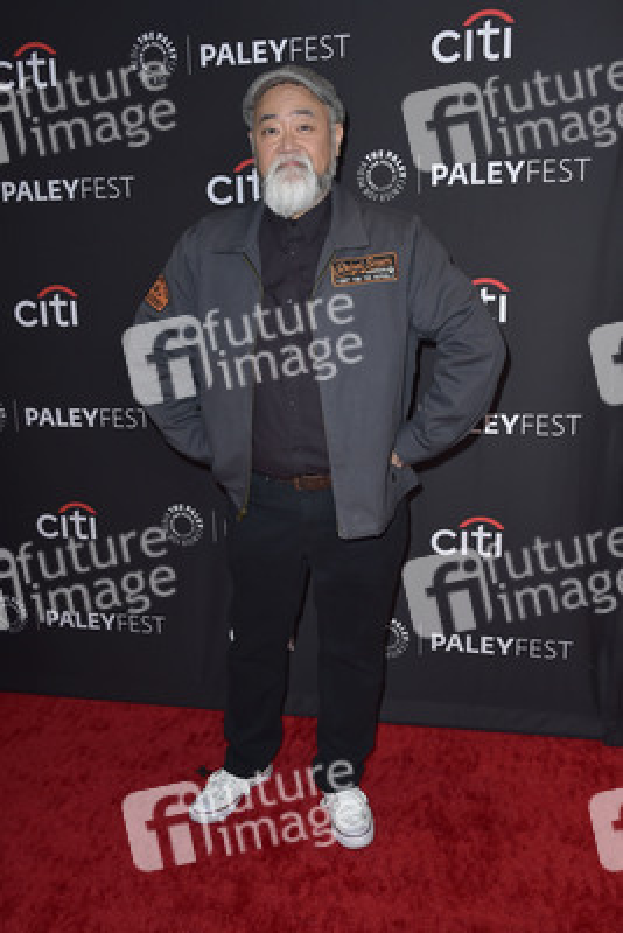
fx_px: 882
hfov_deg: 38.9
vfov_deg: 55.8
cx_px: 312
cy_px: 466
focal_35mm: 34
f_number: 6.3
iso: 320
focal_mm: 34
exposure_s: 1/200
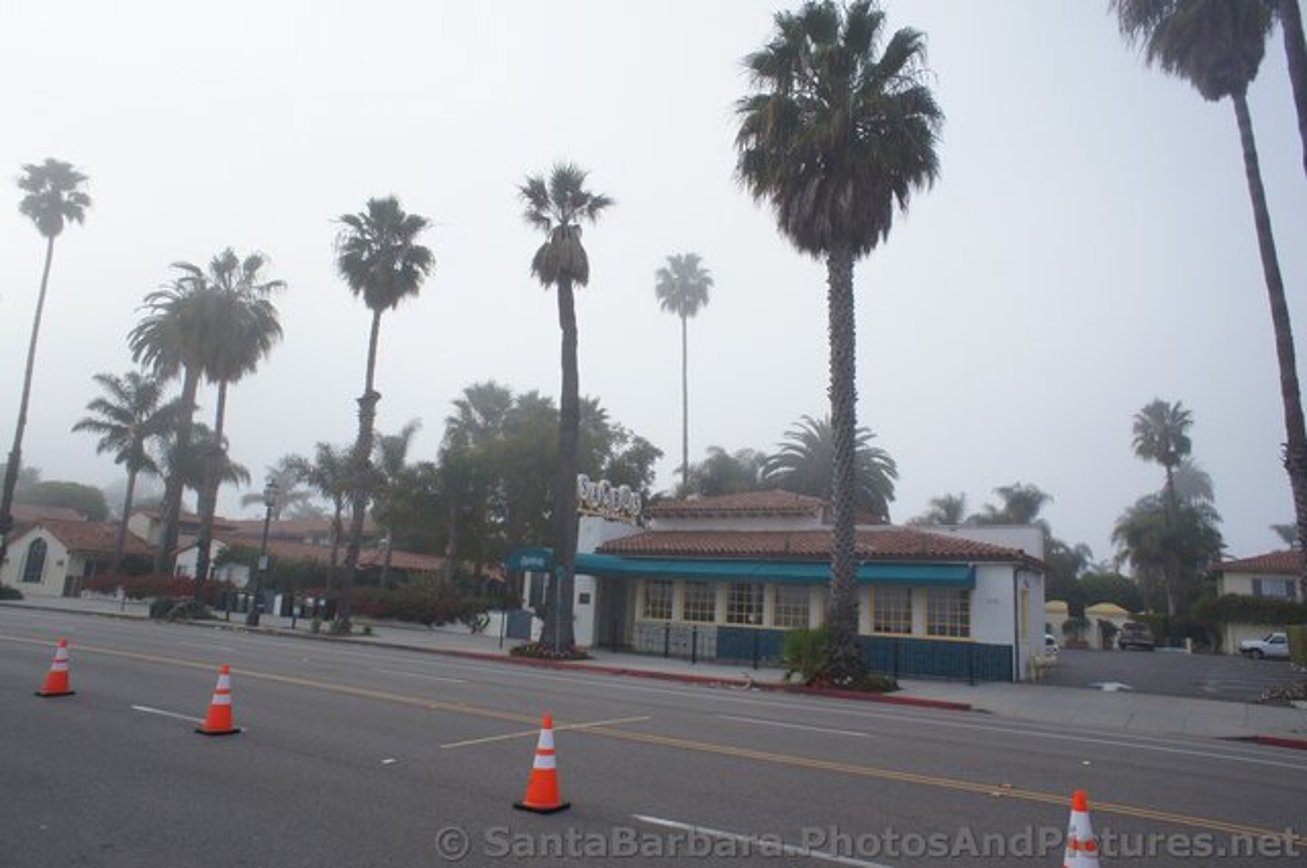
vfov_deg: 53.0
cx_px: 654
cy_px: 434
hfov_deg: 73.8
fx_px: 870
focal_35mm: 24
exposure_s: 1/400
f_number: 6.3
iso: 200
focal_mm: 16
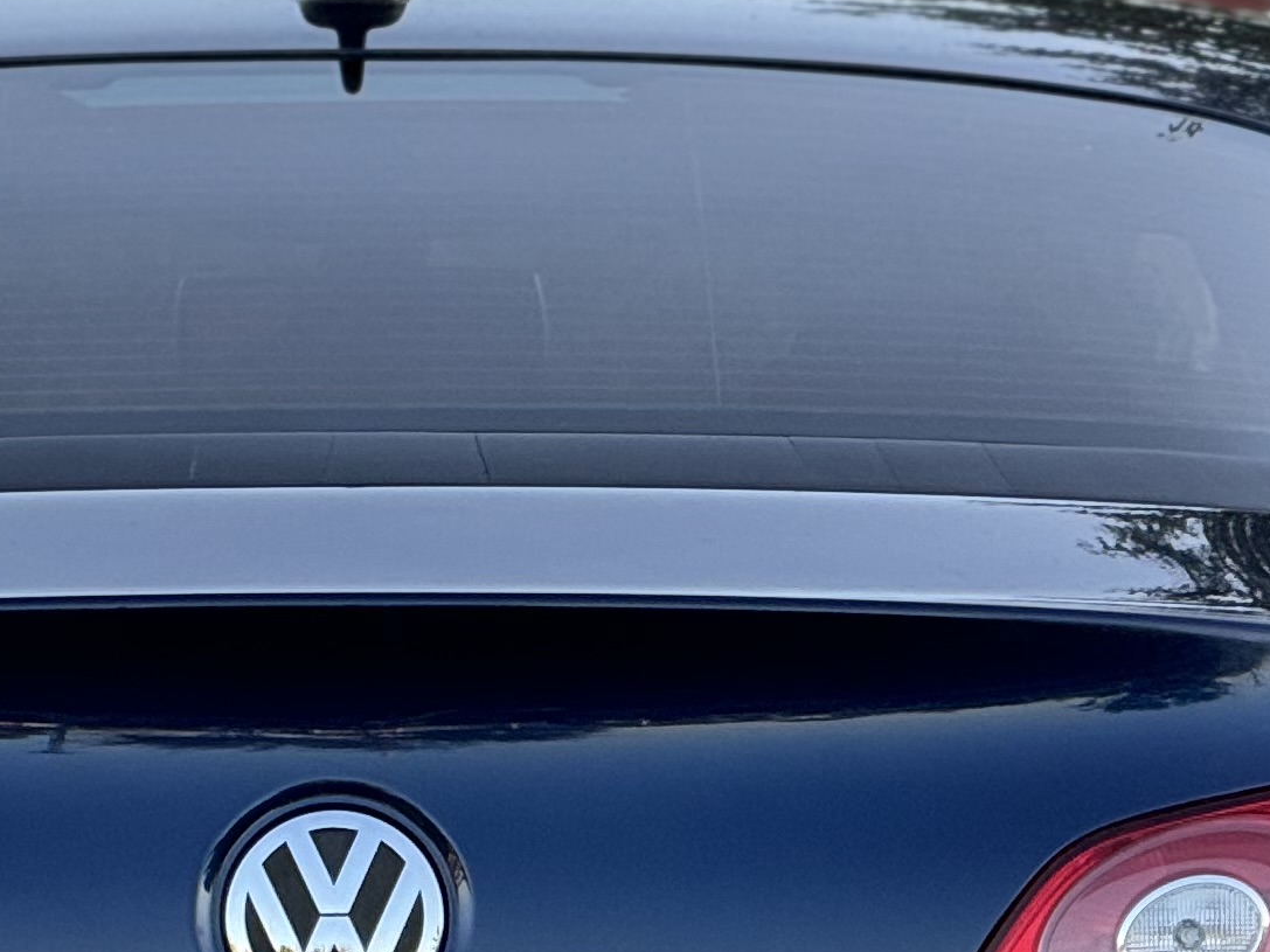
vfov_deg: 3.3
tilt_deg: +1.7
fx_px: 16324
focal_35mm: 445
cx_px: 346
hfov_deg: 4.5
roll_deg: +0.9
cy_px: 838
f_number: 2.8
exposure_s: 1/99
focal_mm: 15.66
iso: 50
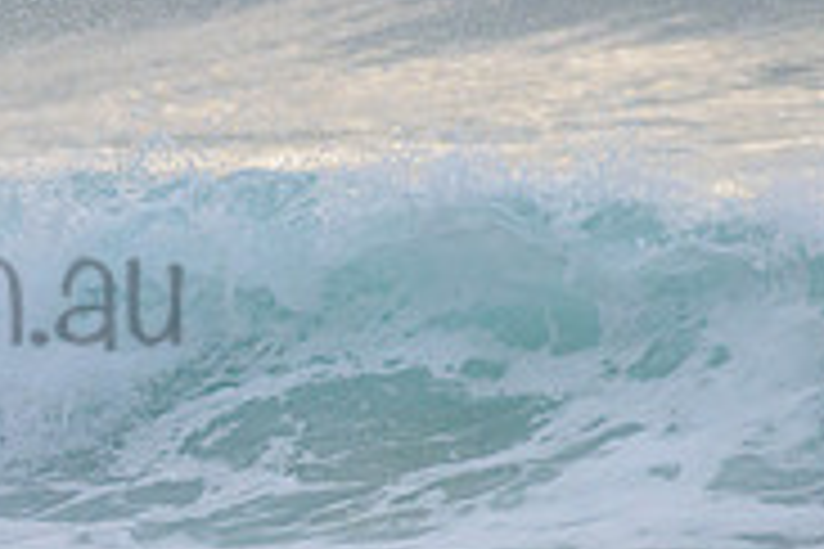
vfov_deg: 0.7
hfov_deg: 1.1
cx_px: -332
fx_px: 44401
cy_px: 224
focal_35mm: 1940
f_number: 5.6
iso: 400
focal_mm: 500
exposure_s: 1/1250
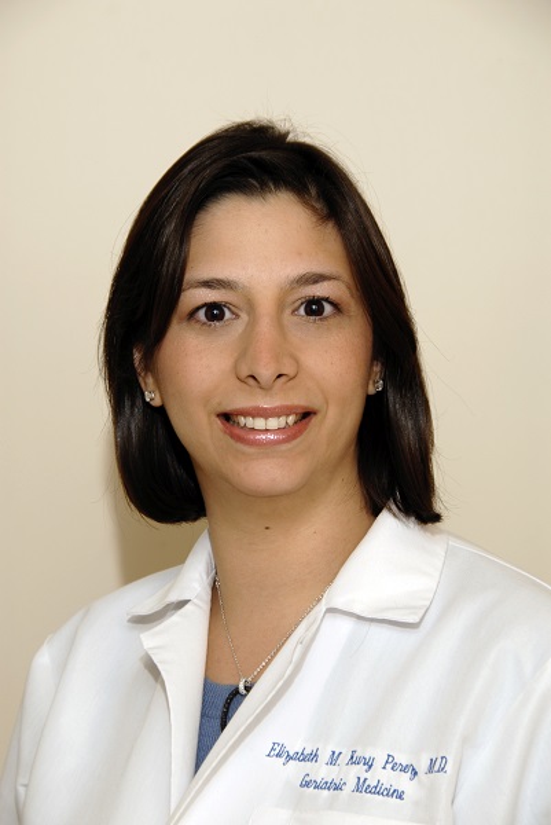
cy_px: 412
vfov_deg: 17.0
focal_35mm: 120
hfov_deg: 11.4
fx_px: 2750
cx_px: 276
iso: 100
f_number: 7.1
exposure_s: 1/125
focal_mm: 80
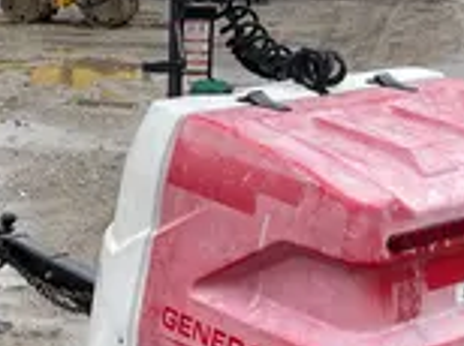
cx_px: 232
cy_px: 146
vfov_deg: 15.8
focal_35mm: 93
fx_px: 1245
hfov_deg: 21.1
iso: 32
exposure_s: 1/1715
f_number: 1.6
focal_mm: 4.2
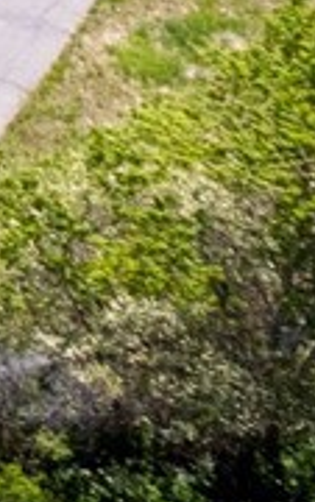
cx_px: -1997
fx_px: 2889
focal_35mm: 211
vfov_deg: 8.8
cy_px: -784
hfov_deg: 4.0
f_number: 2.8
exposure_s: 1/2000
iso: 100
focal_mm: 8.38
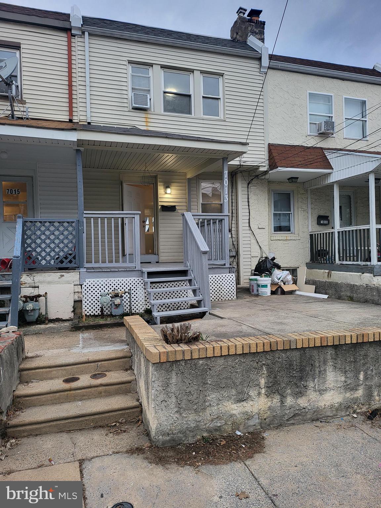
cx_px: 190
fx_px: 352
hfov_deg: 56.8
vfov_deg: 71.6
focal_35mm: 24
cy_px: 254
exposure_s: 1/120
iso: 80
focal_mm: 5
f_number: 1.8
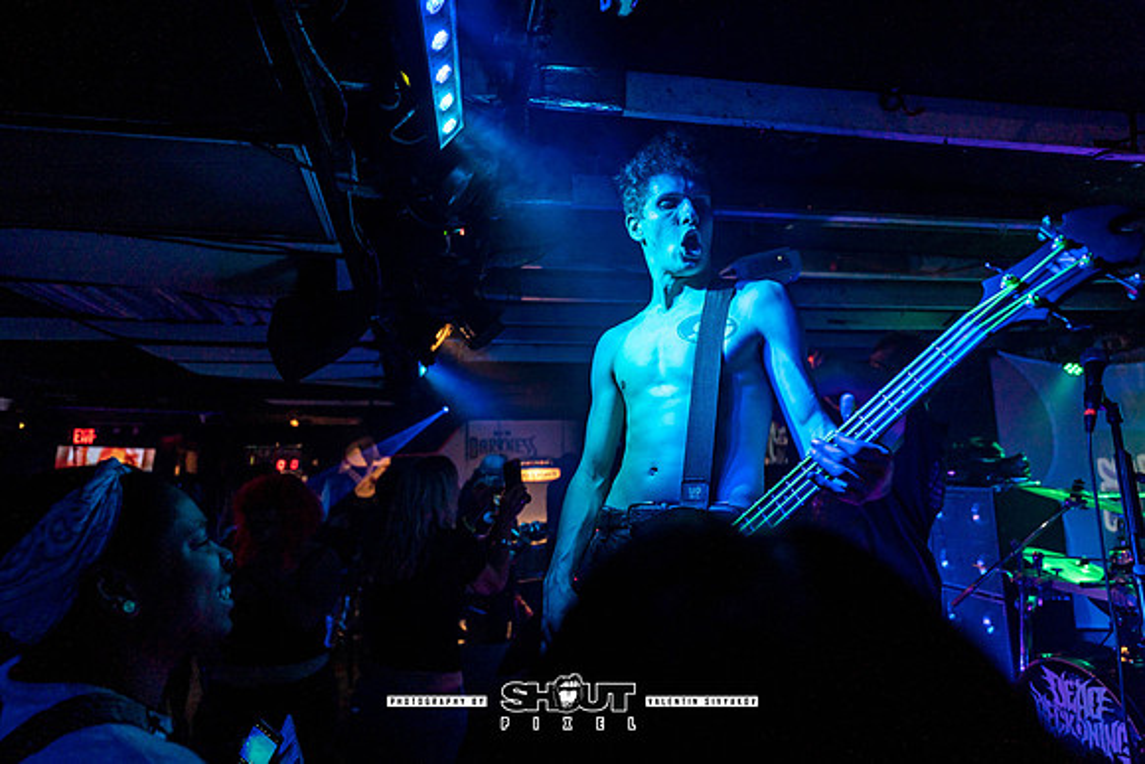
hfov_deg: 79.6
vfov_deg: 58.1
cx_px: 572
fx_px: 688
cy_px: 382
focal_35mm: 22
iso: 400
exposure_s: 1/160
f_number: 2.8
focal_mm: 21.1
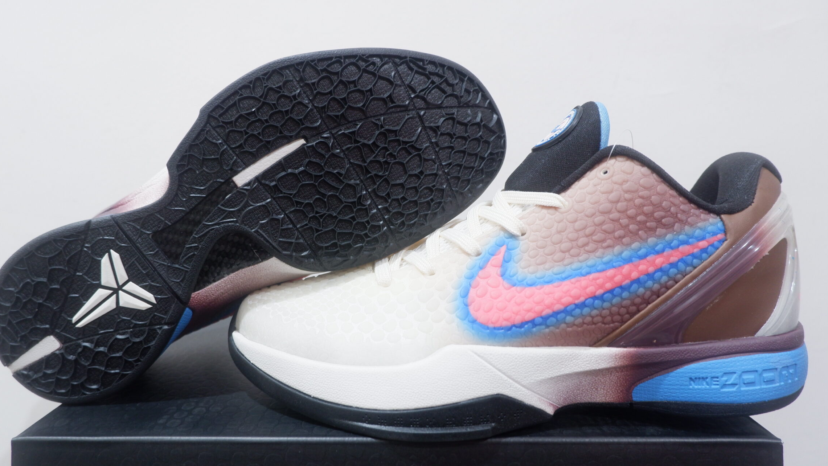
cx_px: 391
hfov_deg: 69.8
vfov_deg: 42.9
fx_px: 593
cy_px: 256
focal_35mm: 27
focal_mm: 15
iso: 800
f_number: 3.5
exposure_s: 1/25
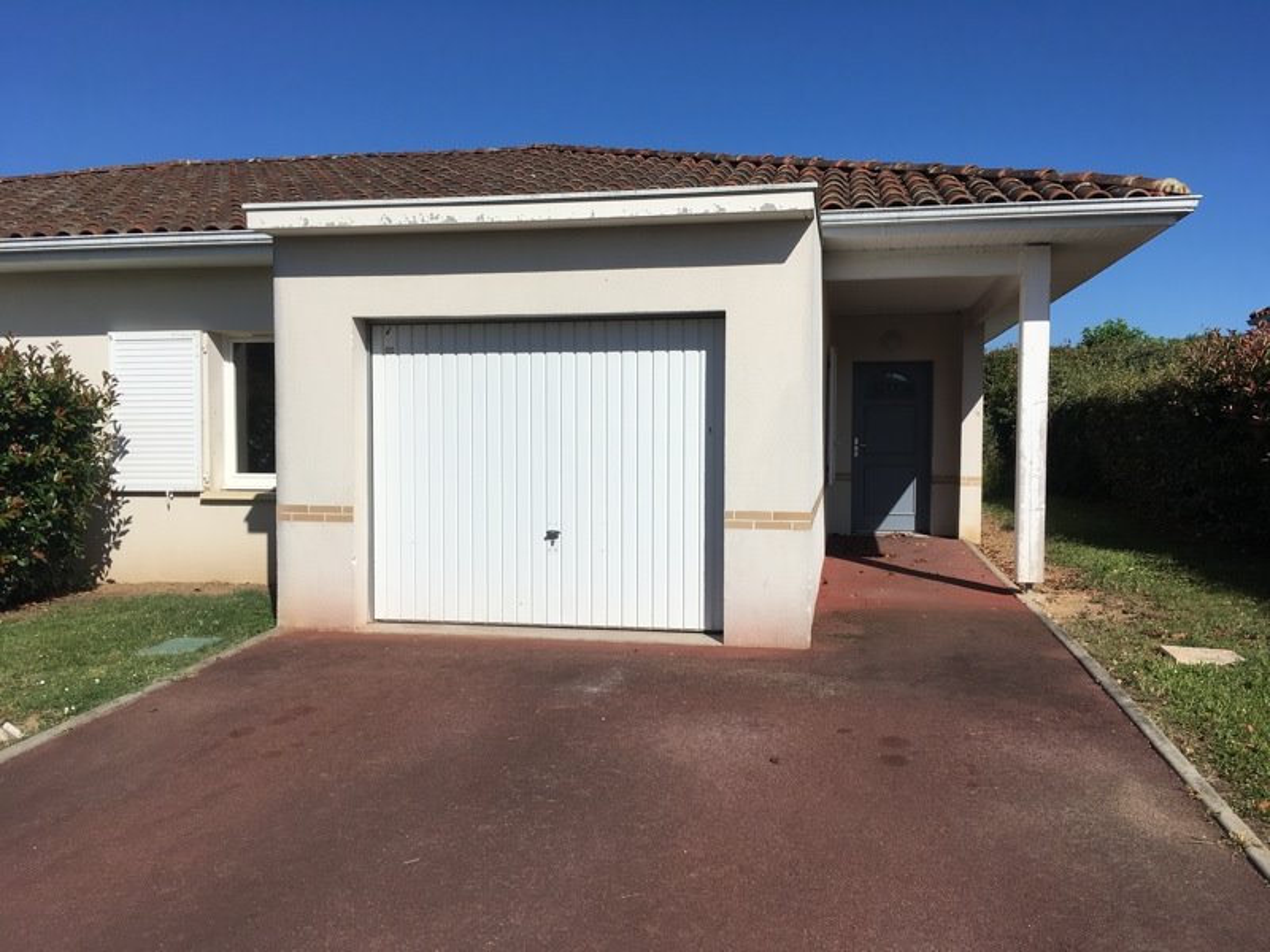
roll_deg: -0.7
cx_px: 635
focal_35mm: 29
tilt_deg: -3.9
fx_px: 1064
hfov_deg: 61.7
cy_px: 476
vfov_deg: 48.2
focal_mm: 4.15
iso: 25
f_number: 2.2
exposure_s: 1/2404
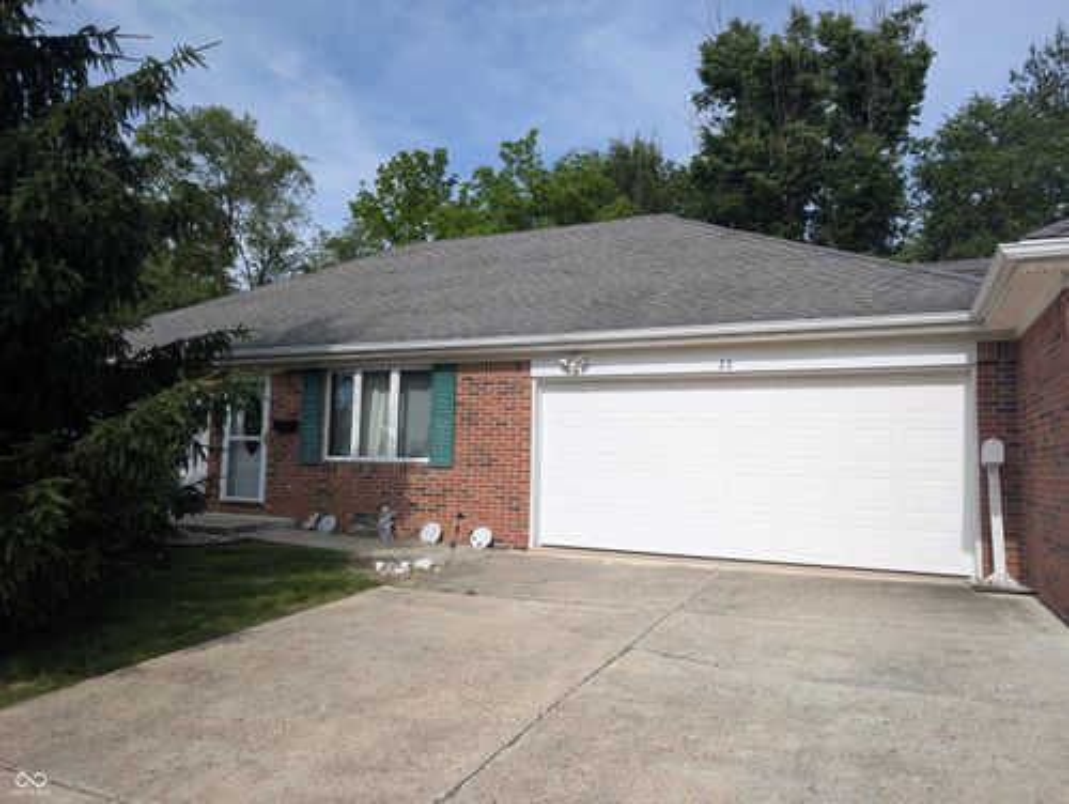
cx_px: 534
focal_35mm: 24
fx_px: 742
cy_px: 402
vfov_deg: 56.9
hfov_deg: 71.5
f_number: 1.68
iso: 24
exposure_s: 1/1312
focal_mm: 6.9
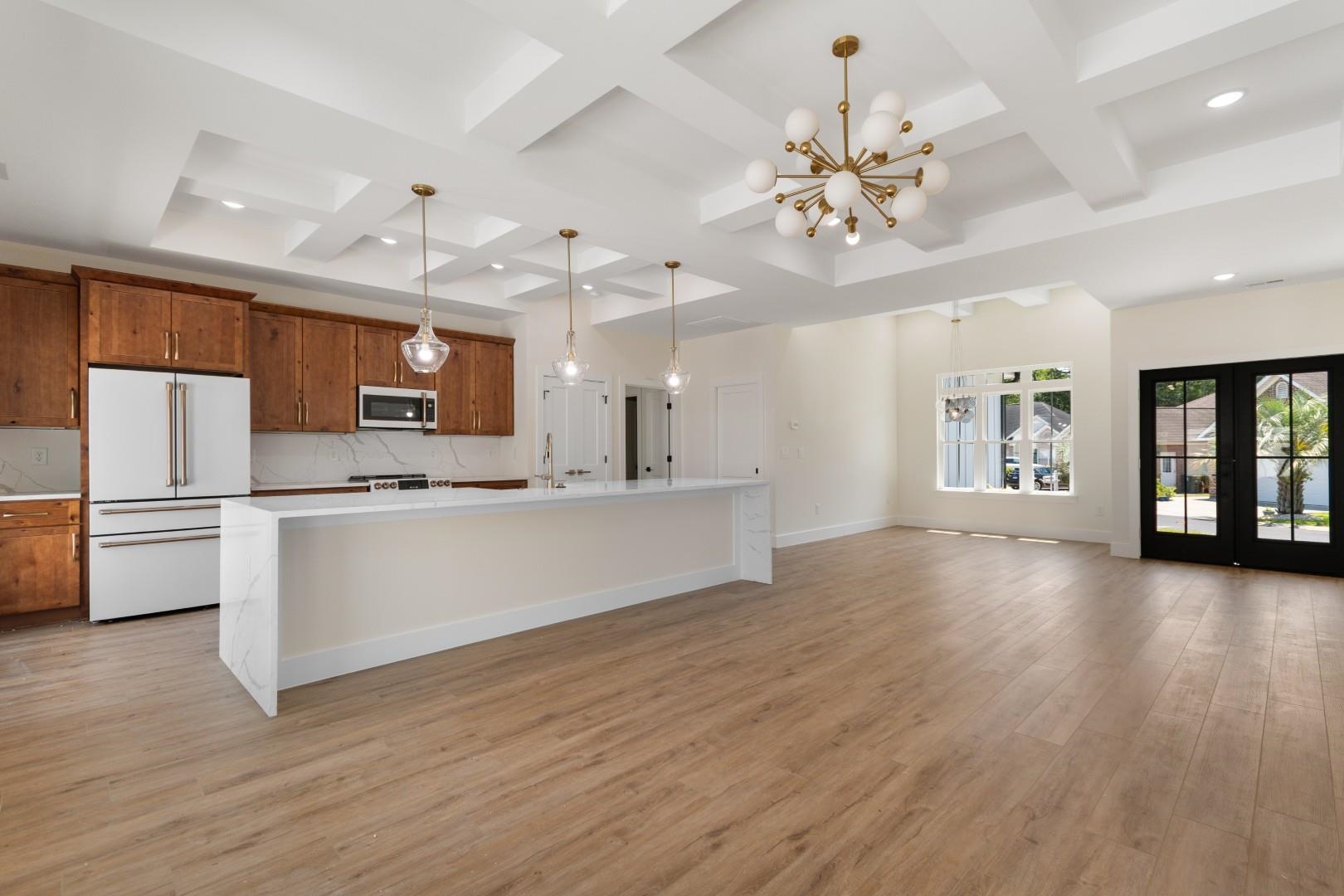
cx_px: 672
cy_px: 448
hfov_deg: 100.4
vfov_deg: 77.3
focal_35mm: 15
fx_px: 560
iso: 100
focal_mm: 10
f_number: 4.5
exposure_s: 1/60
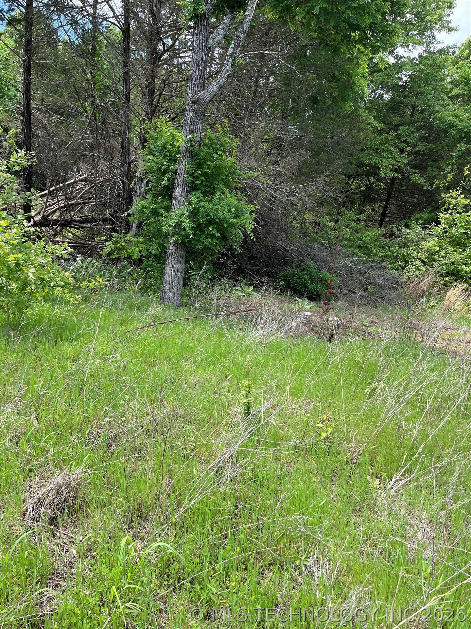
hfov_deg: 53.1
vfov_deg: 67.3
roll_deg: -10.1
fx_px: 472
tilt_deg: -14.7
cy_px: 314
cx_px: 236
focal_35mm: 26
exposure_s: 1/772
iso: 50
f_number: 1.6
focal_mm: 5.1
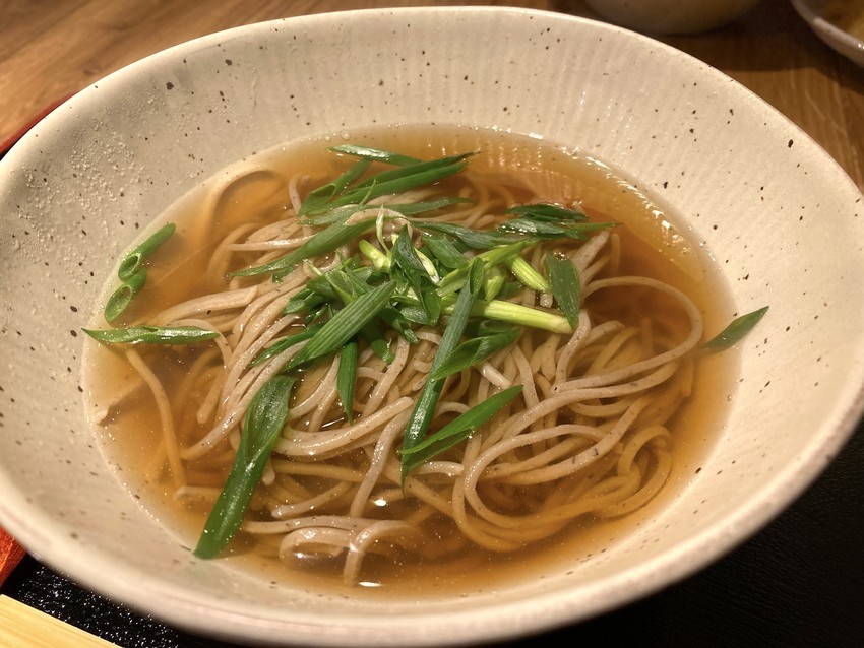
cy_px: 324
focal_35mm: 28
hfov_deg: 63.4
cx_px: 432
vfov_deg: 49.8
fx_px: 699
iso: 125
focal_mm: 3.99
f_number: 1.8
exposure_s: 1/60
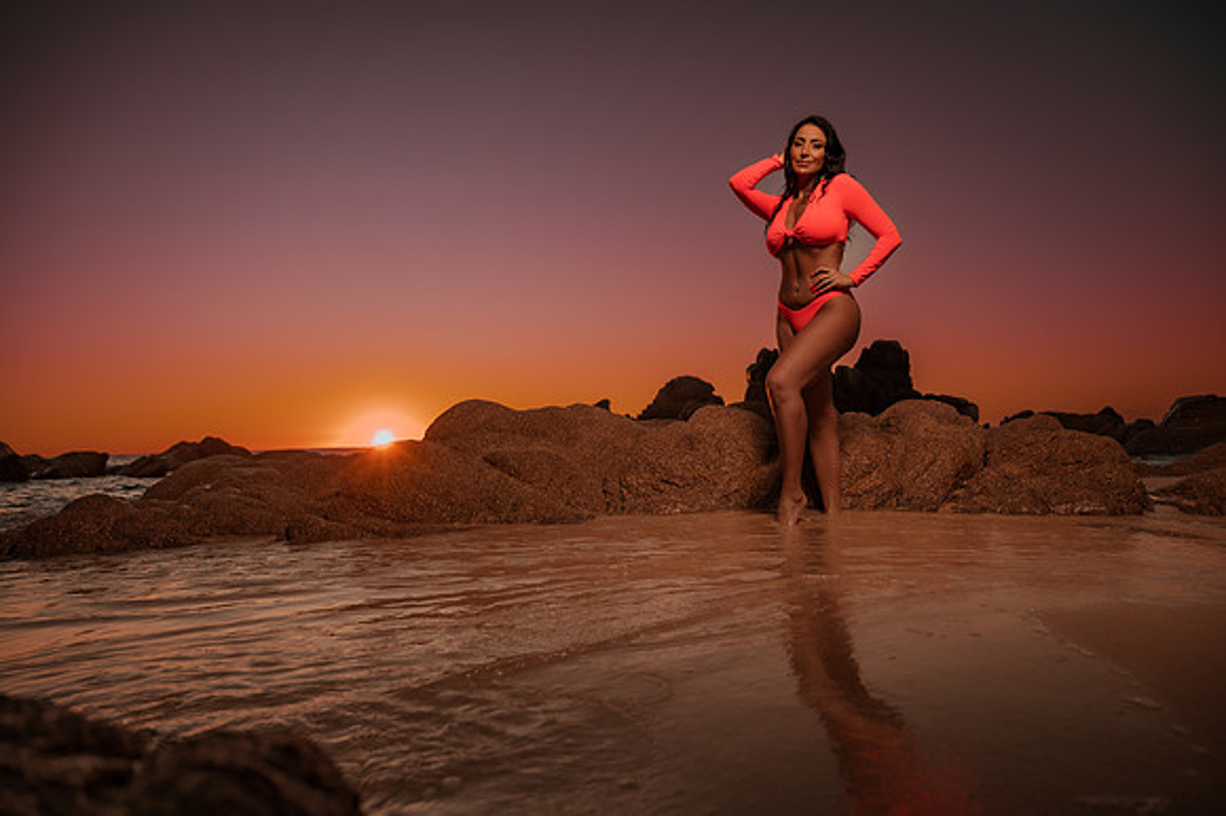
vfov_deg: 53.1
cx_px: 613
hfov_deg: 73.8
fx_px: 817
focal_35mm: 24
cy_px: 408
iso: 50
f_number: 4
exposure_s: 1/500
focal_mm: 24
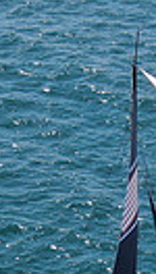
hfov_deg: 5.3
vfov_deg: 9.3
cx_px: 92
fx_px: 1671
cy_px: 314
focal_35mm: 229
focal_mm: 8.6
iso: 100
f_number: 3.8
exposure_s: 1/500
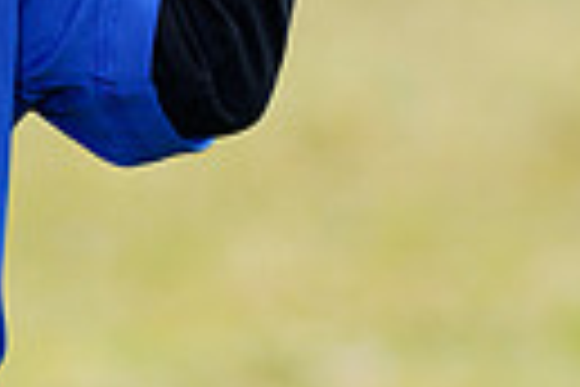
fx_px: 10633
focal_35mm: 660
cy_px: -254
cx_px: -342
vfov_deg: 2.1
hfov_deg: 3.1
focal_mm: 147
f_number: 4.5
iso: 100
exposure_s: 1/250
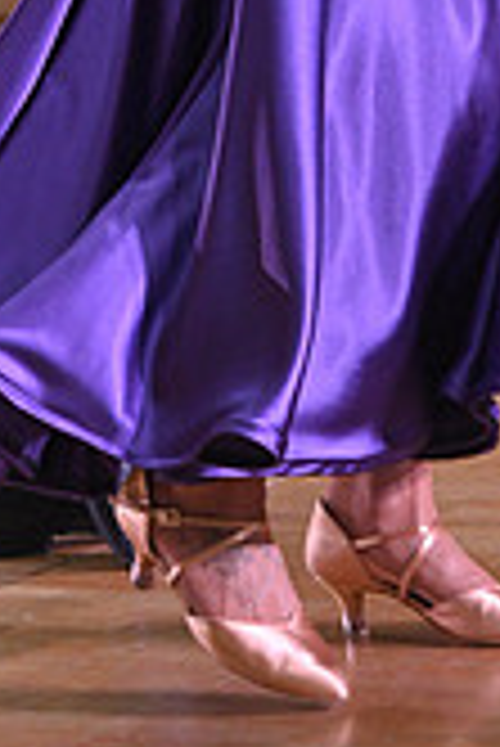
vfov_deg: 7.7
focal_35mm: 262
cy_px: -364
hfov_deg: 5.2
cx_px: -65
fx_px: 5447
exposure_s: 1/320
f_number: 5
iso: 2500
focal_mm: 75
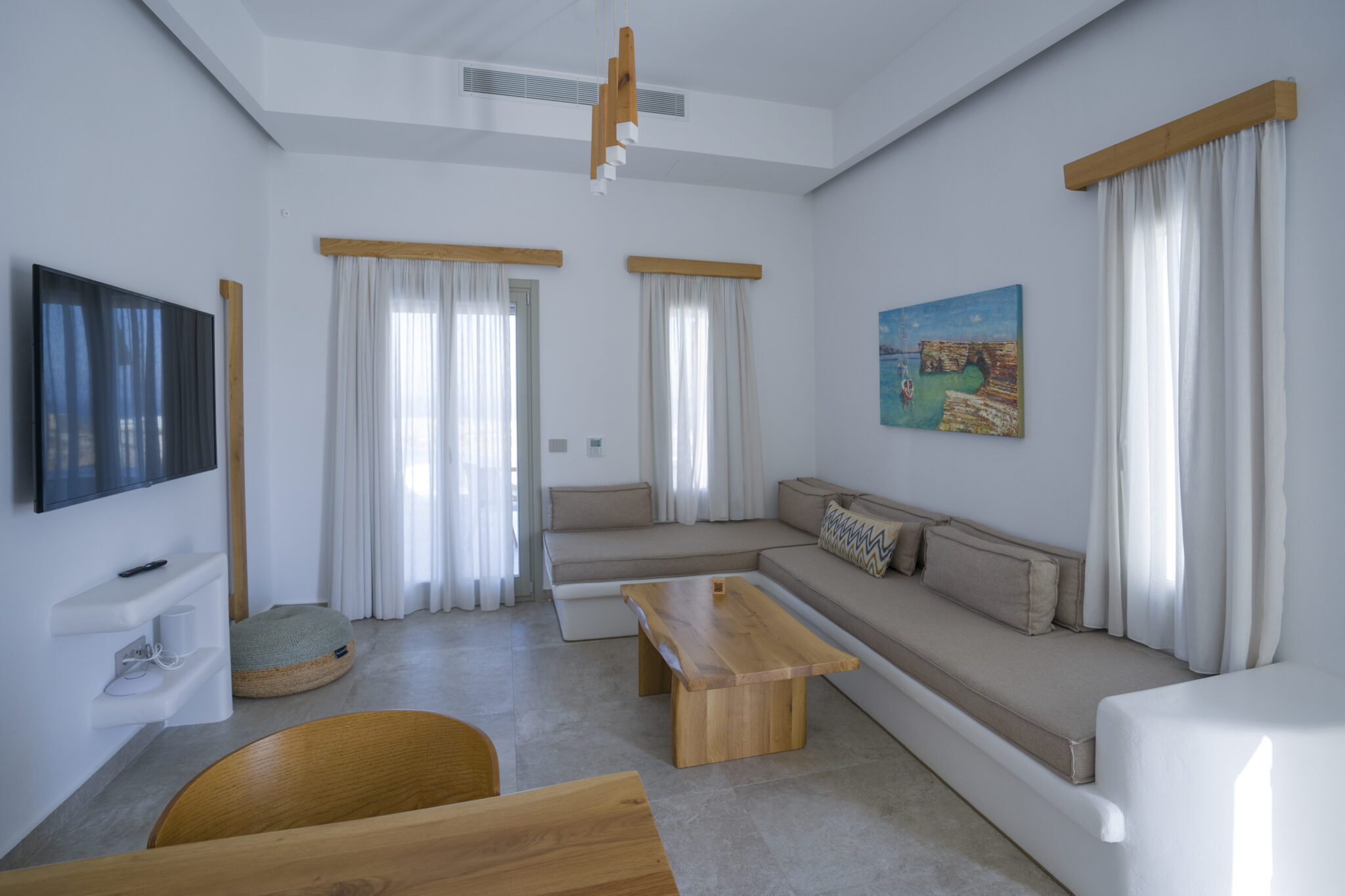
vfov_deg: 73.7
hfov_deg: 96.7
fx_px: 598
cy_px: 448
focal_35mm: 16
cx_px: 672
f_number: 4
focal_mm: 16
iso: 400
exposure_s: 1/125
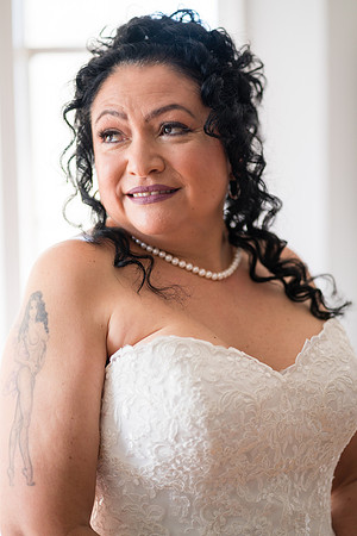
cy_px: 268
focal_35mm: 85
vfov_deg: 23.9
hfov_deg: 16.1
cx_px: 178
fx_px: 1264
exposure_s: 1/320
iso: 200
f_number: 1.8
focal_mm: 85
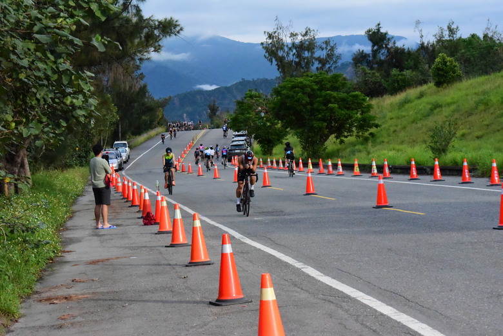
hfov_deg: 19.4
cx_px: 252
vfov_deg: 13.1
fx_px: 1468
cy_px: 168
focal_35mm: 105
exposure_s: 1/3200
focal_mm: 105
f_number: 14
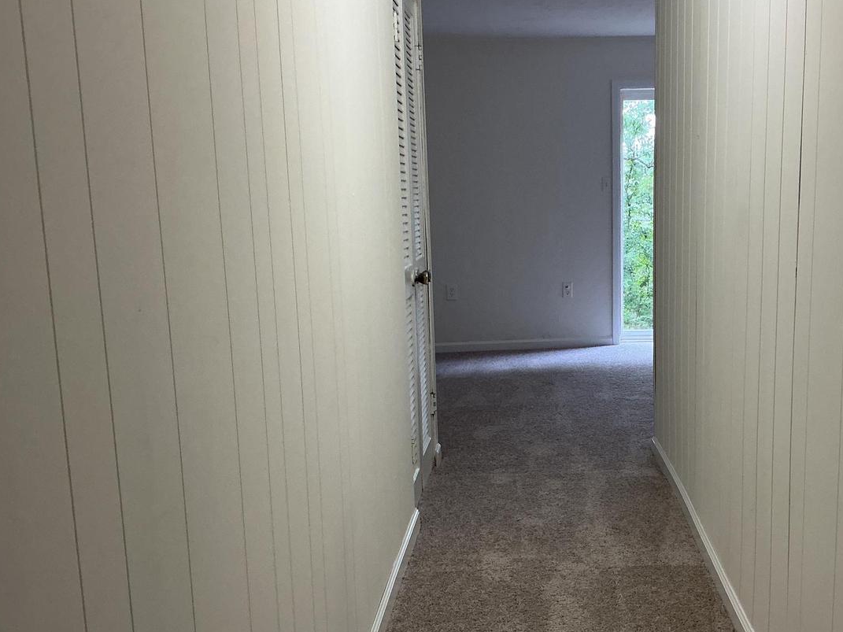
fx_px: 950
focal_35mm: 39
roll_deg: +1.5
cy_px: 344
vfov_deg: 36.8
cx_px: 549
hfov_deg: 47.2
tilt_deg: -8.0
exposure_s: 1/60
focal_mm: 3
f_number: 1.8
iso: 80
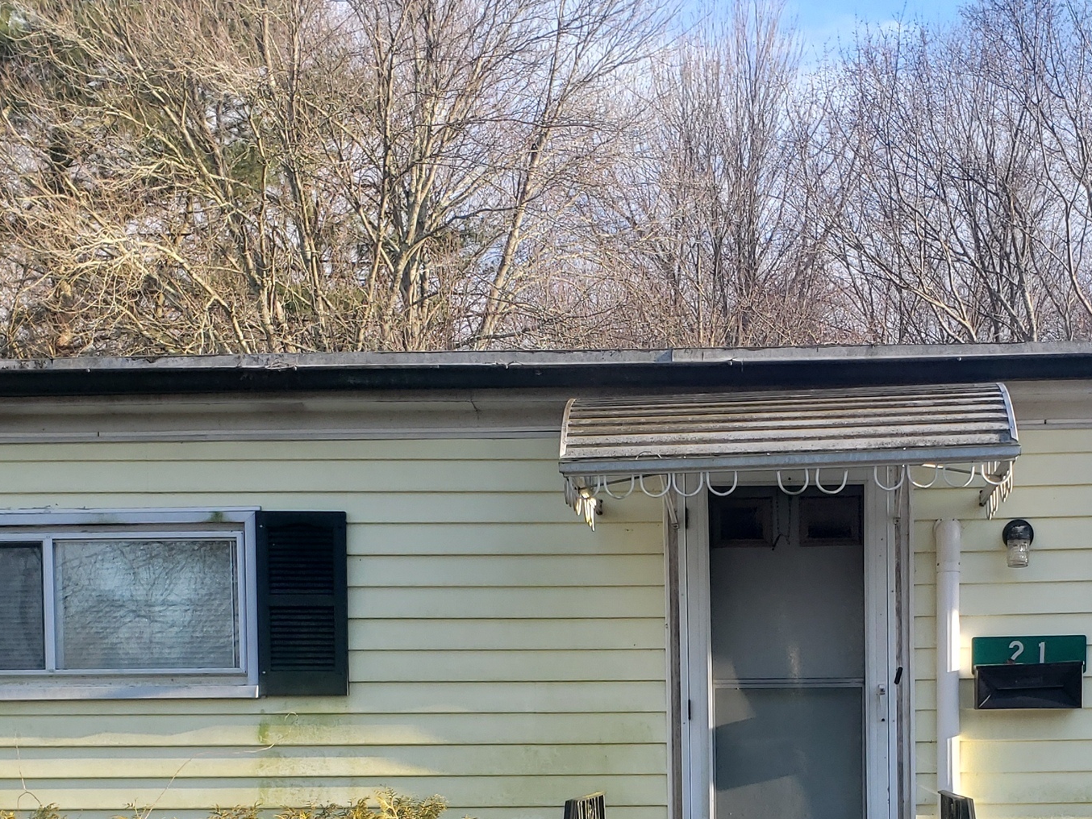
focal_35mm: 59
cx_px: 757
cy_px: 826
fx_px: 1861
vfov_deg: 23.7
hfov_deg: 32.3
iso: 50
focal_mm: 4.3
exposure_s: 1/305
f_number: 2.4
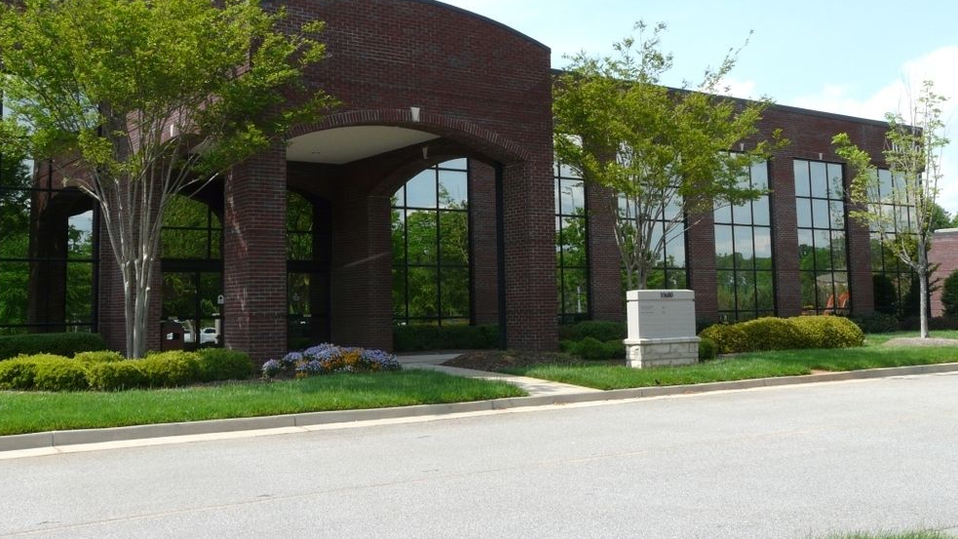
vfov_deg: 28.9
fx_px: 1042
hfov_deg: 49.4
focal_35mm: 41
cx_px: 479
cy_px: 199
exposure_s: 1/200
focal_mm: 6
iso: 100
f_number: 5.6
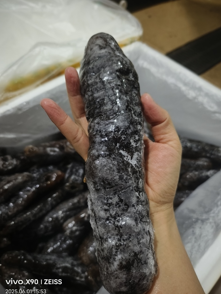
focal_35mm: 24
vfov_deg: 71.6
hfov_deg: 56.8
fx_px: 204
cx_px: 114
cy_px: 148
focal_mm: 5.5
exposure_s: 1/50
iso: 580
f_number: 1.75
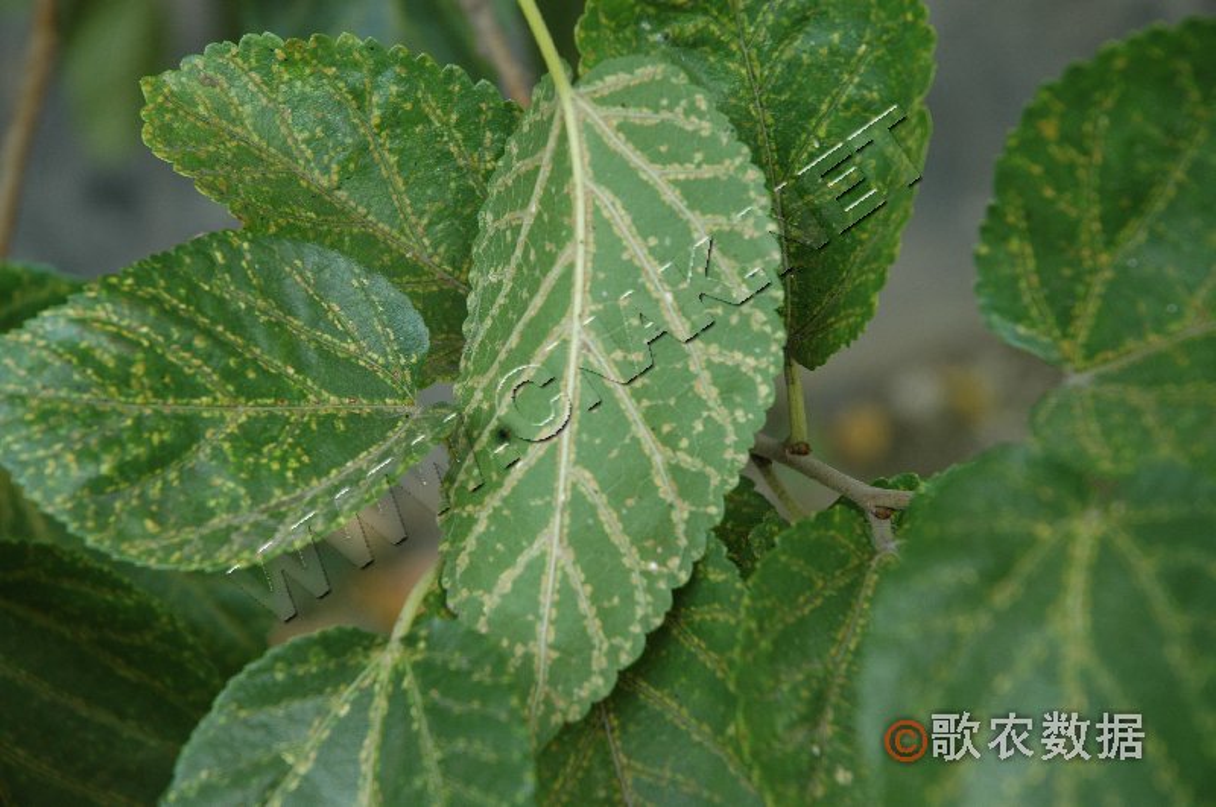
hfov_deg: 19.5
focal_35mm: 105
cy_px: 404
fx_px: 3542
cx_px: 608
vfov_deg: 13.0
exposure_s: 1/125
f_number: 5.6
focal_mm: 70
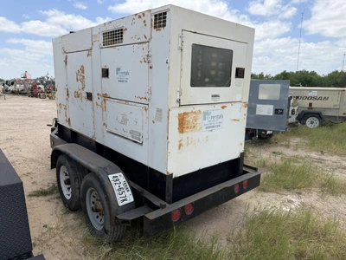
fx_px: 240
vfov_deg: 56.8
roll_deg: -1.5
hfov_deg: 71.6
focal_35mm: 24
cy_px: 130
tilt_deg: -8.5
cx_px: 173
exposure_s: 1/4167
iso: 80
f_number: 1.78
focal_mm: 6.76
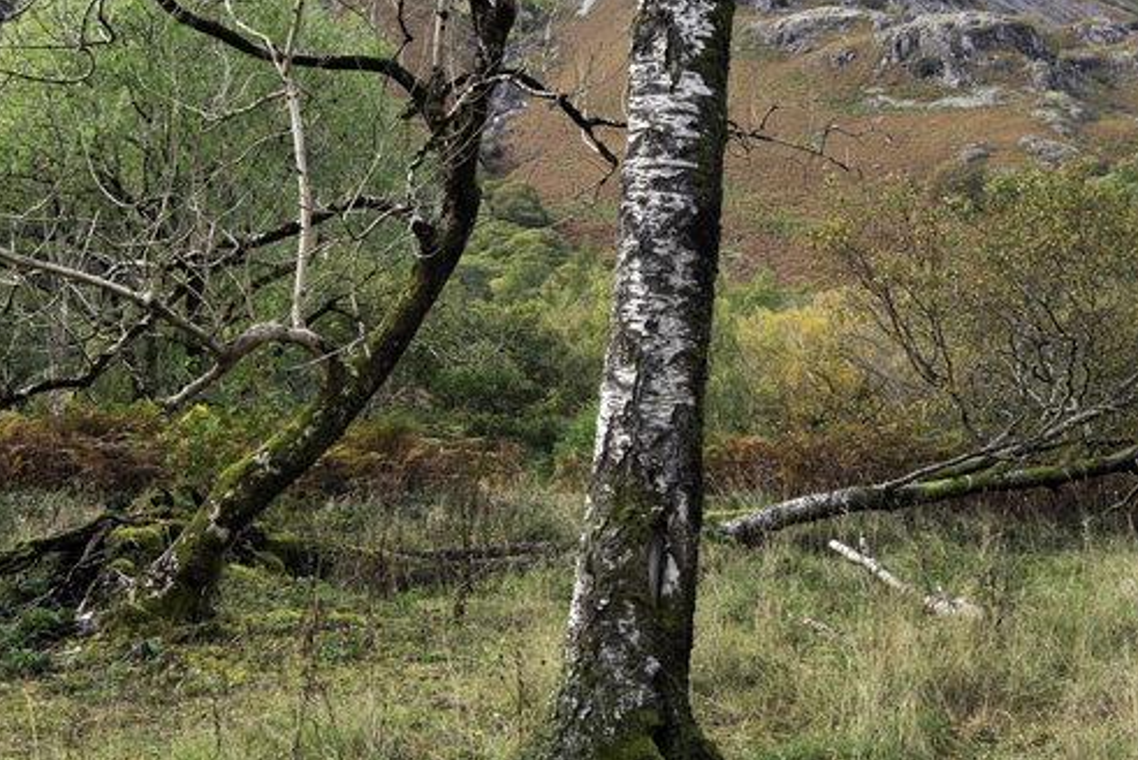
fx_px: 1740
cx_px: 607
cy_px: 339
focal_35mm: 55
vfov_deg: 24.6
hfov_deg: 36.2
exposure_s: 1/50
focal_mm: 45
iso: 160
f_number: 6.3
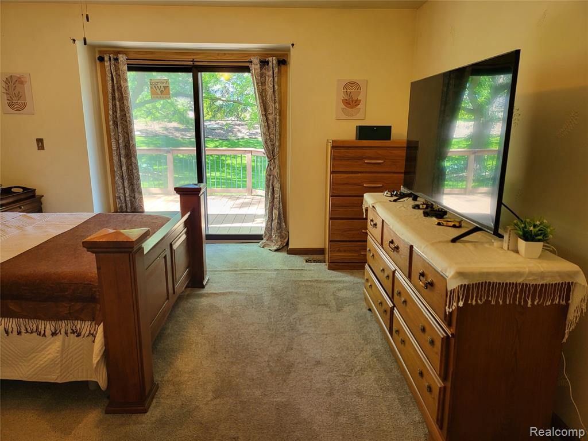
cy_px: 220
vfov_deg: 56.8
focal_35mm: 24
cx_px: 294
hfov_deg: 71.6
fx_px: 408
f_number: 1.8
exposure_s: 1/60
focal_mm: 5
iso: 200
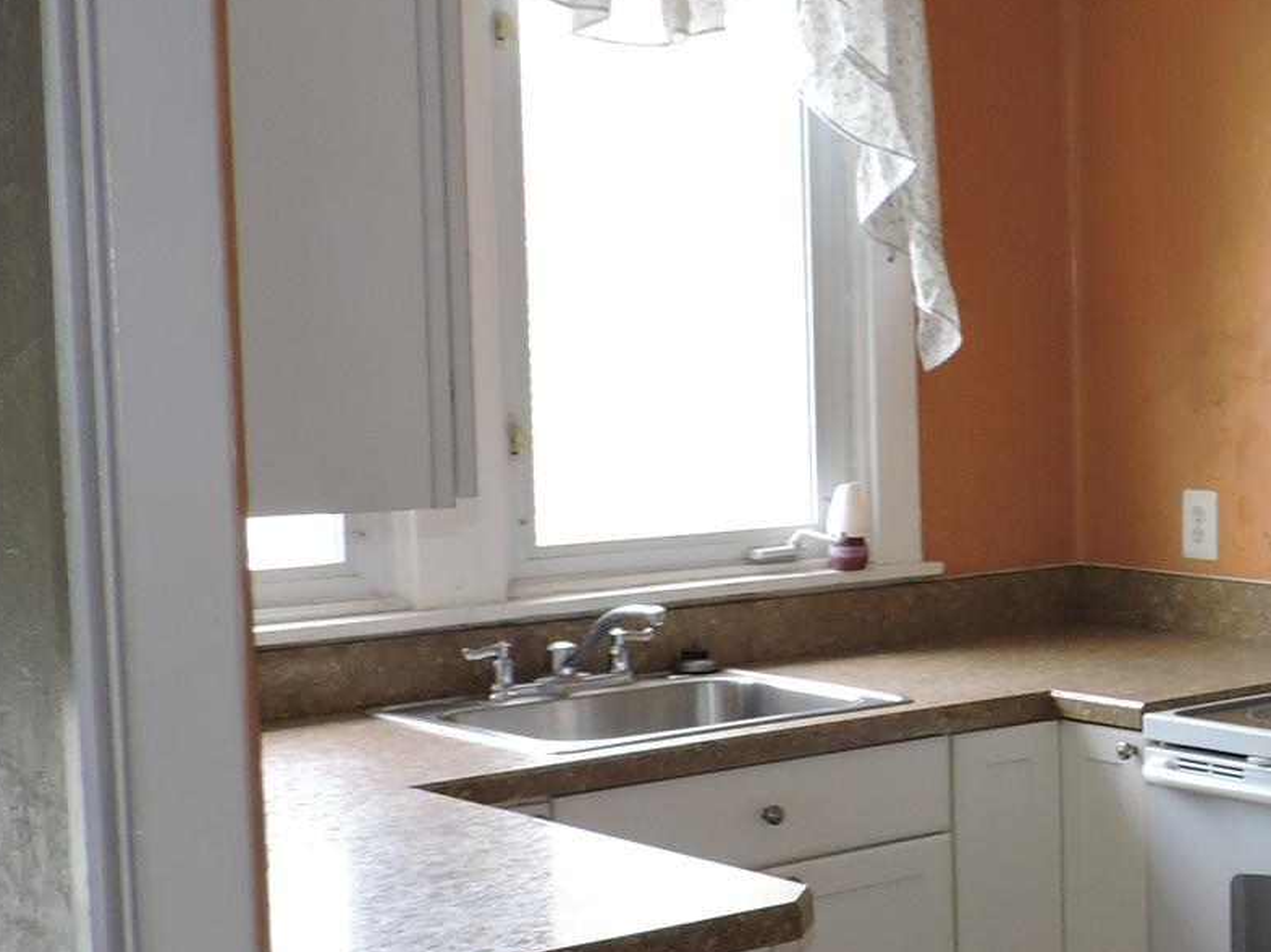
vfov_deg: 20.1
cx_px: 1426
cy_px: 583
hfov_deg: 24.7
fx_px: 2680
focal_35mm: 73
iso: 160
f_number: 3.1
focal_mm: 5
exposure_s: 1/40
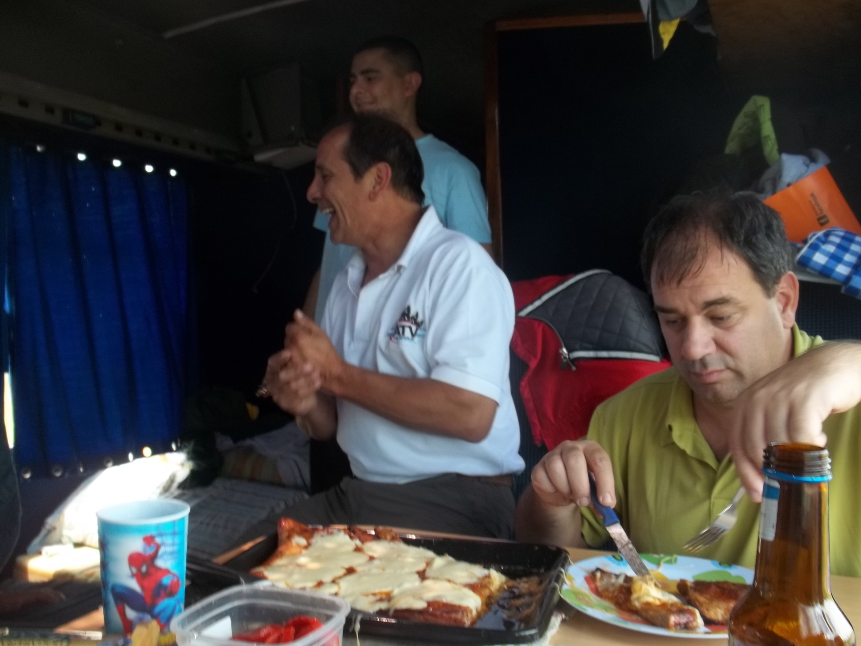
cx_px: 437
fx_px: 846
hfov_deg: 54.0
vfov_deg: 41.8
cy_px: 318
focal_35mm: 34
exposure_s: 1/40
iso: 64
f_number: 3.3
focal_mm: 5.9
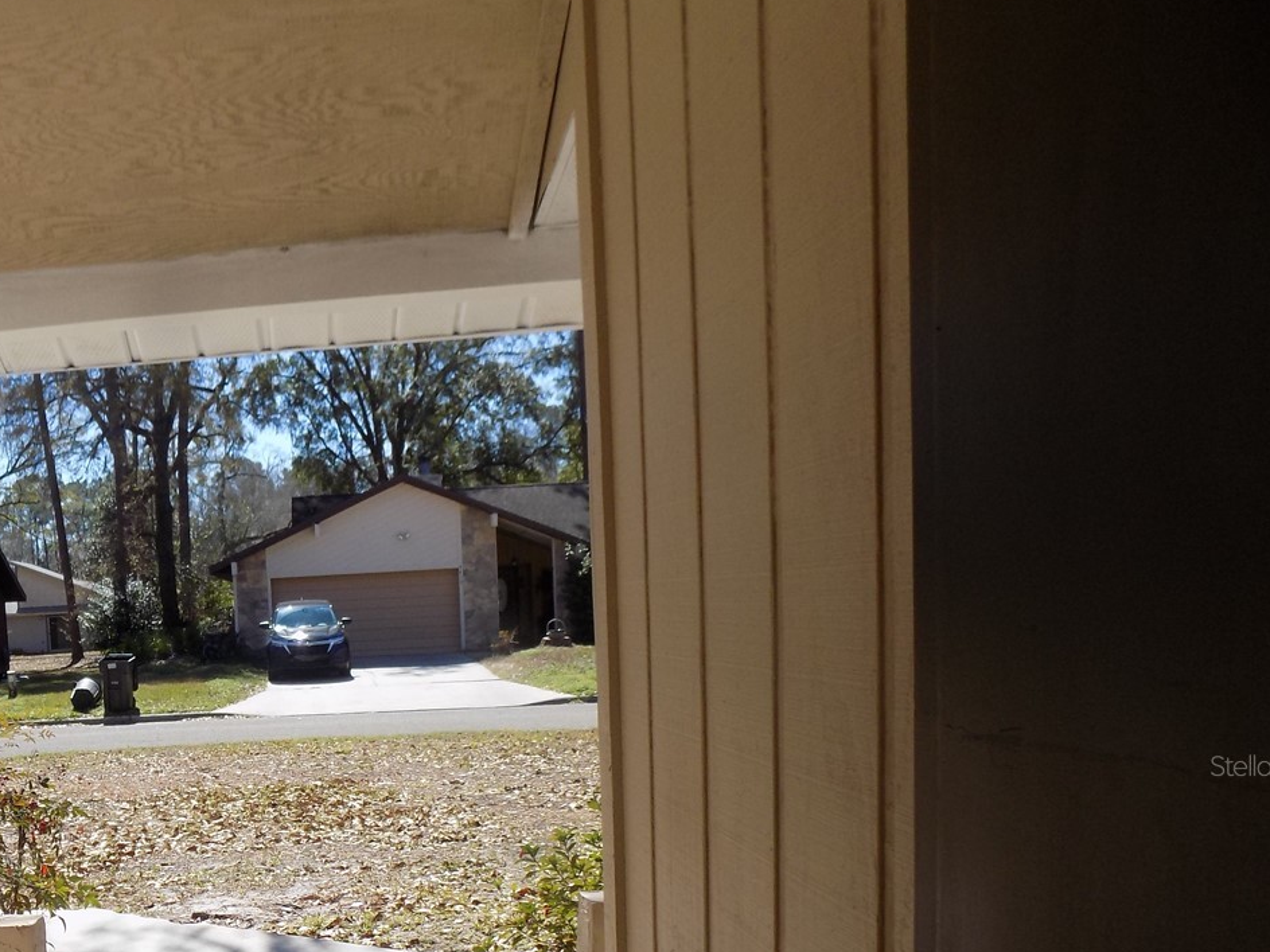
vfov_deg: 35.6
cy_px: 765
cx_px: 261
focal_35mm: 39
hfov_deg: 45.5
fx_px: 1431
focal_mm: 4
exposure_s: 1/800
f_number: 3.1
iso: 80
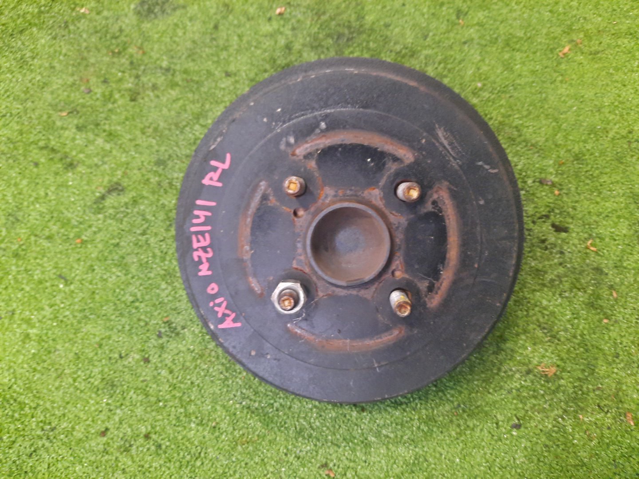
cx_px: 320
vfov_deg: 54.9
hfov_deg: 69.4
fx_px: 461
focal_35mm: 25
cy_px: 240
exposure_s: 1/25
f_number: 2
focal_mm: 4.6
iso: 343
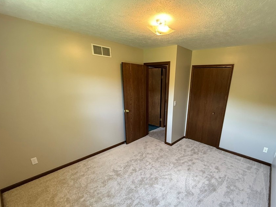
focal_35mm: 17
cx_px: 163
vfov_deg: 74.1
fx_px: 136
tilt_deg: -17.1
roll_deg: -2.5
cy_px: 121
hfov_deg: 90.1
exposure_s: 1/60
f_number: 2.2
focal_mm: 2.22
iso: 320
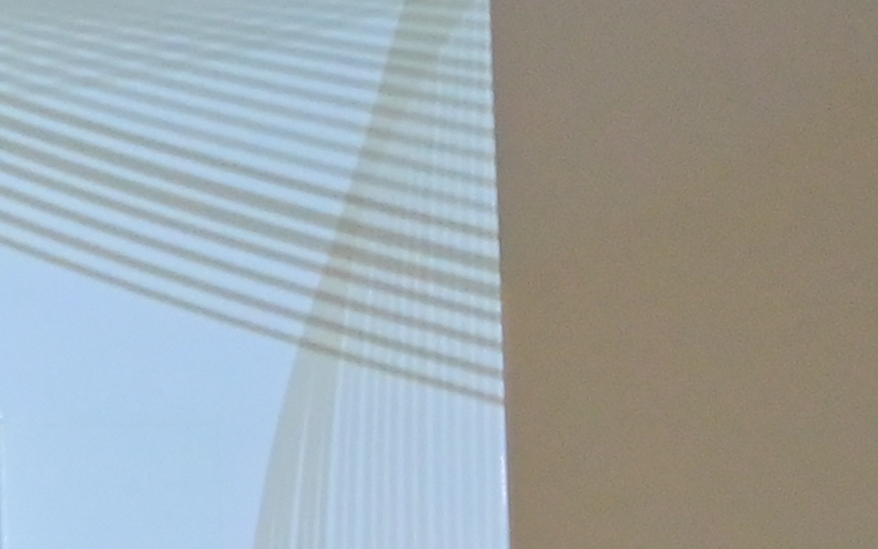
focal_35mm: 283
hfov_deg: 6.3
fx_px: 6771
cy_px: 1690
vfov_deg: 4.4
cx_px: -2442
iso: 2000
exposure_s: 1/125
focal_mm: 35
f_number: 1.8
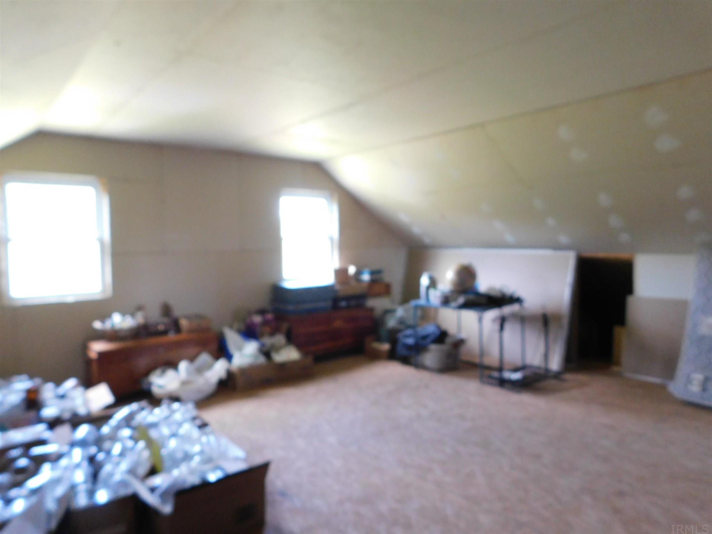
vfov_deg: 58.9
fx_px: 473
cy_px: 267
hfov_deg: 73.9
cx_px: 356
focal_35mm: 23
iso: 400
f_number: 3
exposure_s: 1/15
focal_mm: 4
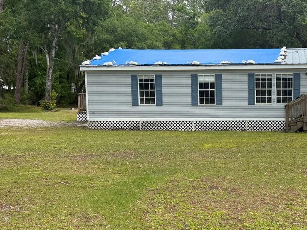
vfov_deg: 28.0
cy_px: 132
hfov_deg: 35.4
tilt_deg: -5.0
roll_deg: +0.5
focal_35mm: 52
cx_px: 252
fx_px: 461
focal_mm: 6.76
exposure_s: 1/1689
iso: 100
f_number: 1.78
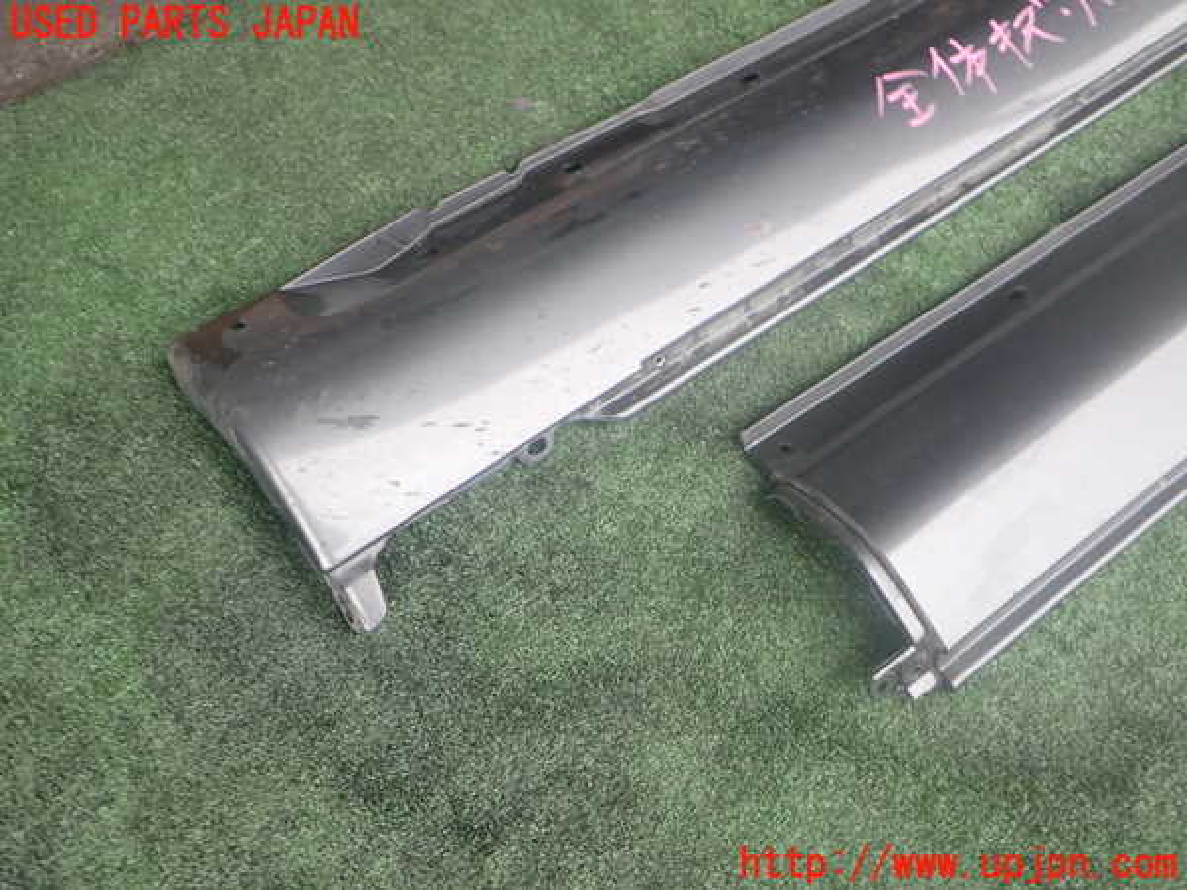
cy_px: 445
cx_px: 594
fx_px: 1029
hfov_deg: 60.0
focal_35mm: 30
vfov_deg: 46.8
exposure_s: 1/125
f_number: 2.3
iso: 100
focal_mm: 5.4
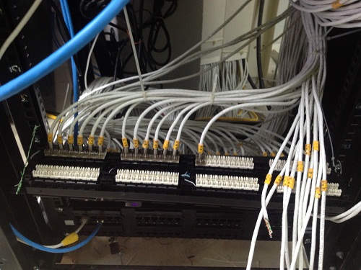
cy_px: 135
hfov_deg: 52.6
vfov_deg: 40.7
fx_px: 365
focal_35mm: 35
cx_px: 180
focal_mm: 4.28
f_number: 2.4
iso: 160
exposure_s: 1/20
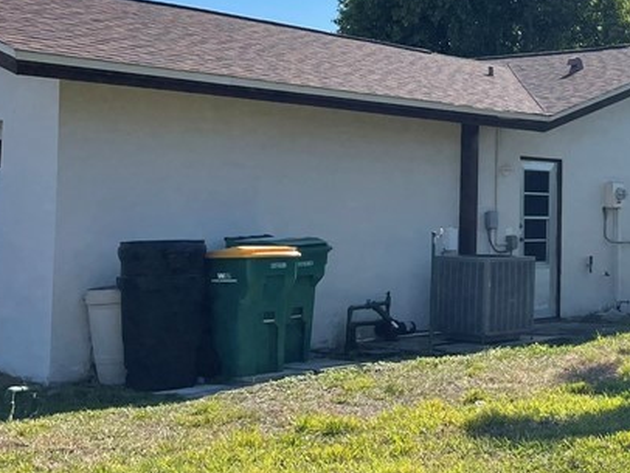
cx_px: 624
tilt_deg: +3.8
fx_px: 1147
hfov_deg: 28.8
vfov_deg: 23.1
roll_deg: -0.6
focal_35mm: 63
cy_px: 126
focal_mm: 5.1
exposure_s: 1/3788
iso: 32
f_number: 1.6
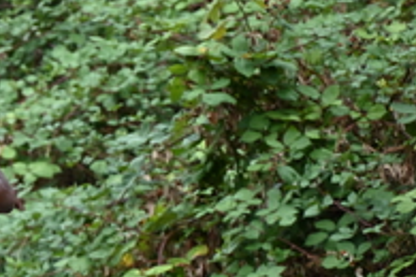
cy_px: 248
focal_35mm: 564
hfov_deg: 3.6
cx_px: -143
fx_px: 6517
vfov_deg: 2.4
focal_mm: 200
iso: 900
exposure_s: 1/250
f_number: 6.3
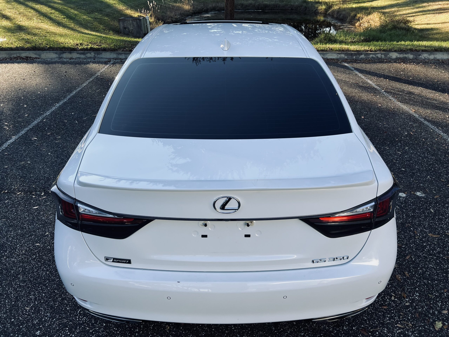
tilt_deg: -28.8
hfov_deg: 67.3
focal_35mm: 26
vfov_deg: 53.1
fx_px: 337
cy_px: 168
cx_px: 224
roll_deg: +0.6
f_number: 1.5
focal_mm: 5.7
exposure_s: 1/791
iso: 50
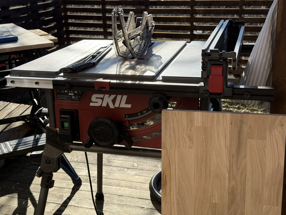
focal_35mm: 48
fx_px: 397
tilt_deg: -17.8
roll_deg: +2.8
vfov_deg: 30.3
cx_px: 143
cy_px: 108
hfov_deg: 39.7
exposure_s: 1/2667
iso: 100
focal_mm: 6.76
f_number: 1.78
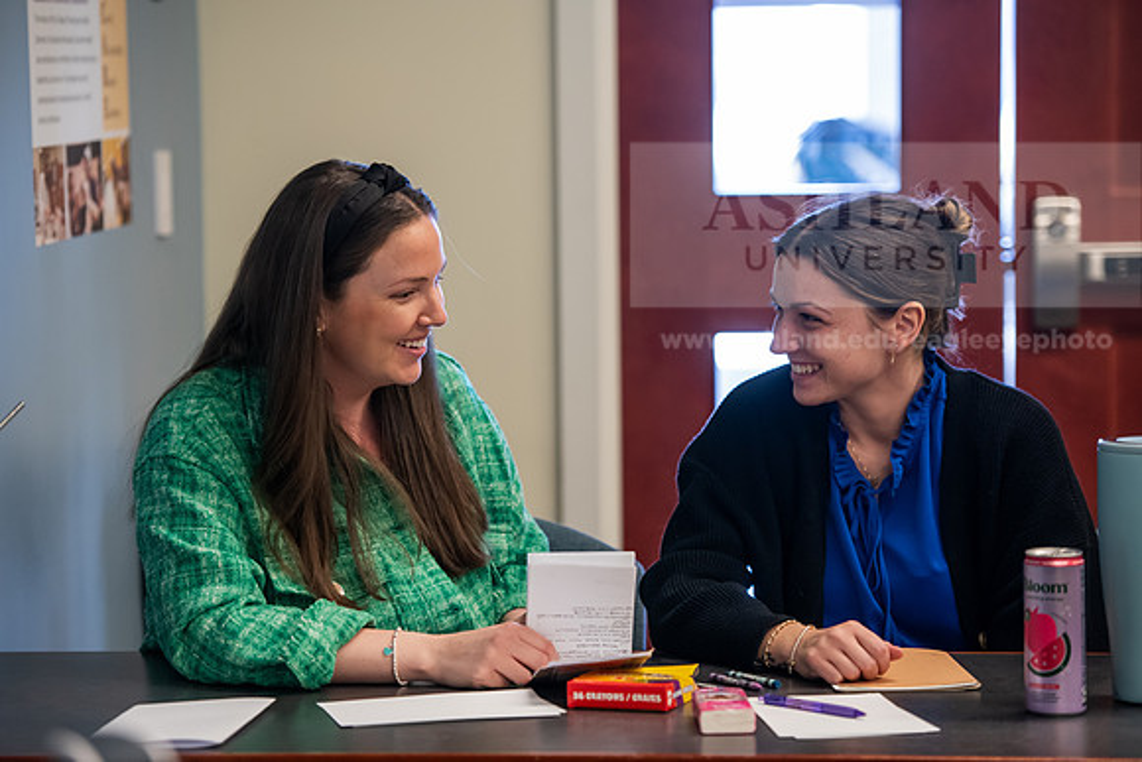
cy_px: 381
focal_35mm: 125
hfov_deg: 16.4
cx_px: 571
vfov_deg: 11.0
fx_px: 3966
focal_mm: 125
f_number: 3.2
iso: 1000
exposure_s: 1/125
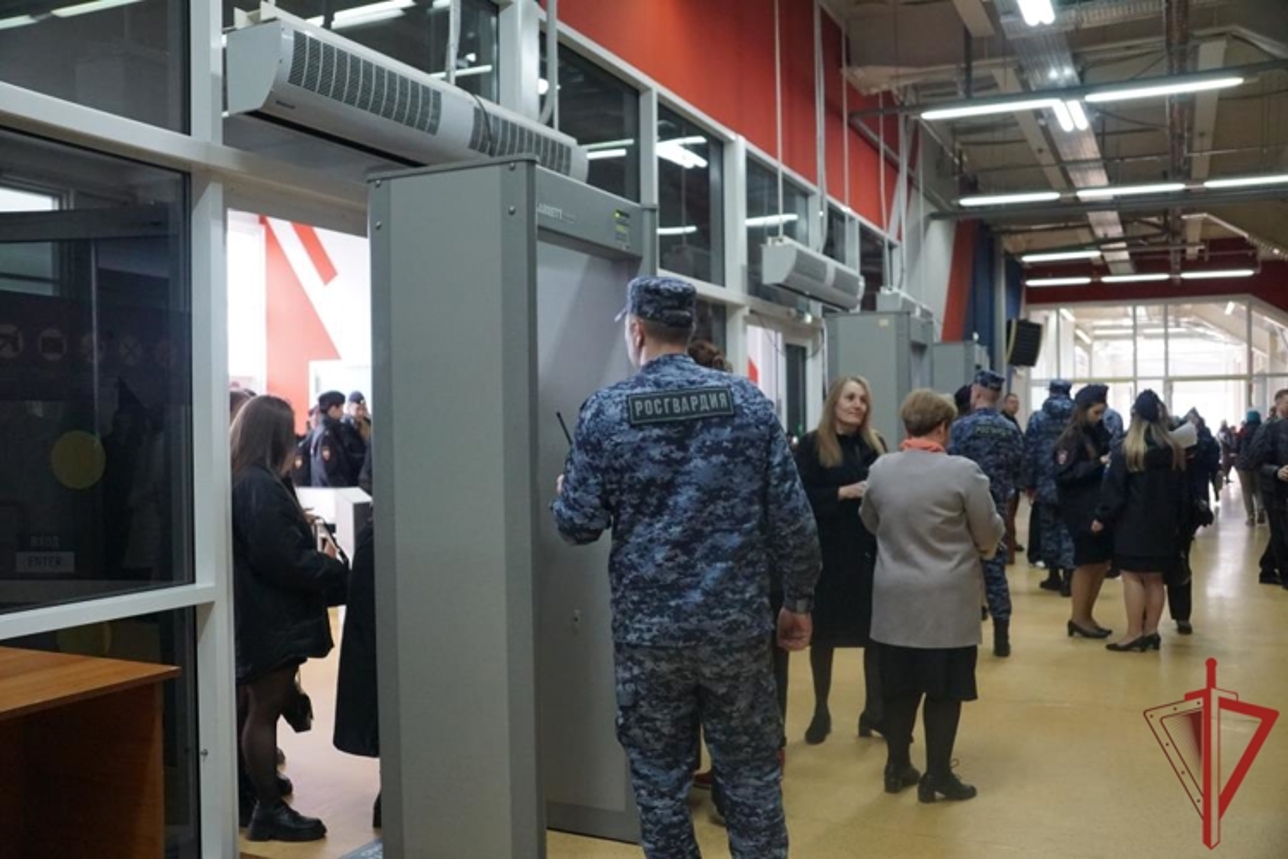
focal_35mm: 33
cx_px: 644
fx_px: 1181
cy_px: 430
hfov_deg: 57.2
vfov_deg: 40.0
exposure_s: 1/160
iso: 1600
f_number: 4
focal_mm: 22
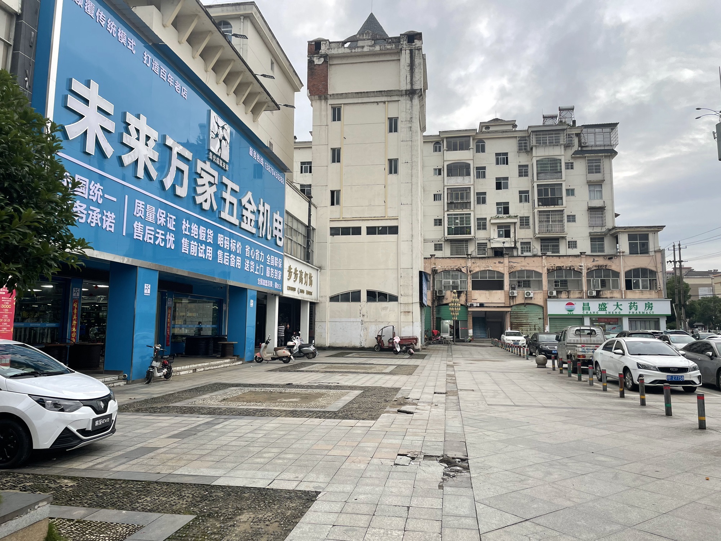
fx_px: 542
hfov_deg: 67.3
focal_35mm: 26
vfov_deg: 53.1
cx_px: 360
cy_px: 270
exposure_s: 1/234
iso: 32
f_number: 1.6
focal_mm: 4.2
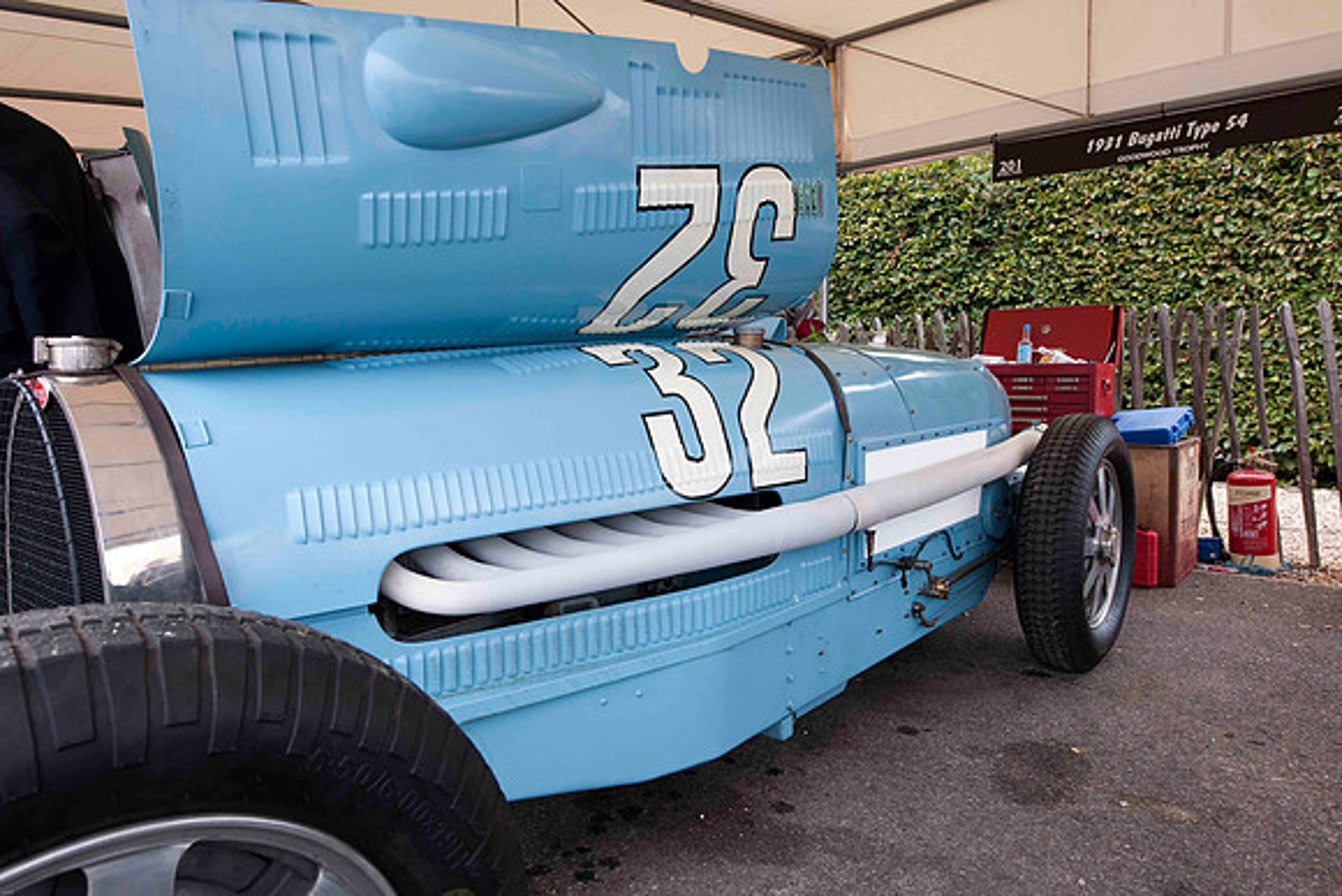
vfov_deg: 53.2
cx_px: 671
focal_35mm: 24
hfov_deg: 73.7
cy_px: 448
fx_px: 895
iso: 400
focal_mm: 24
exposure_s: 1/80
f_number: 10
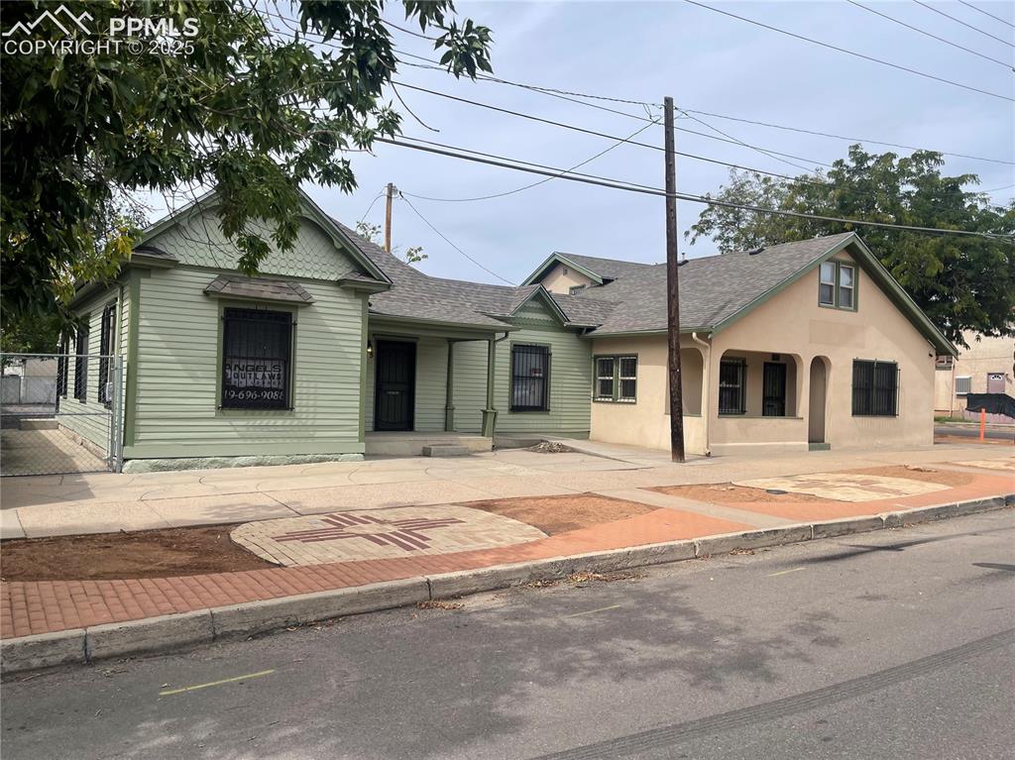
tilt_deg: +0.3
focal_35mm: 25
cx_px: 508
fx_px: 733
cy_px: 380
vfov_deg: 54.8
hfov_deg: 69.4
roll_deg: -1.9
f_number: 1.6
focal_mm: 5.1
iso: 32
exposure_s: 1/4049
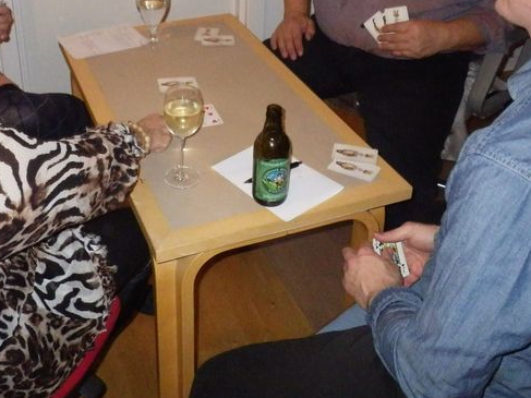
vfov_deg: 30.7
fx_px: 705
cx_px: 215
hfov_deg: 41.1
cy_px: 77
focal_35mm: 46
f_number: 3.5
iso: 1600
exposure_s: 1/45
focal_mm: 5
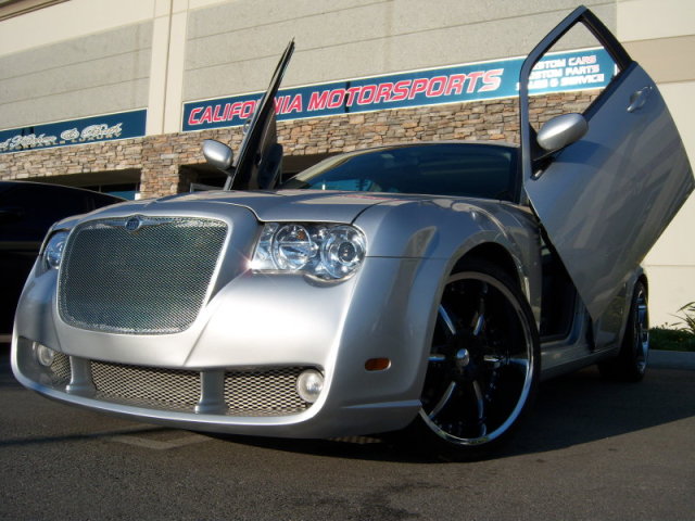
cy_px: 260
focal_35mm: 36
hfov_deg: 51.4
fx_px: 723
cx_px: 348
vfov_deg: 39.7
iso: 80
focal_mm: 7.5
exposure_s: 1/640
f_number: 4.8
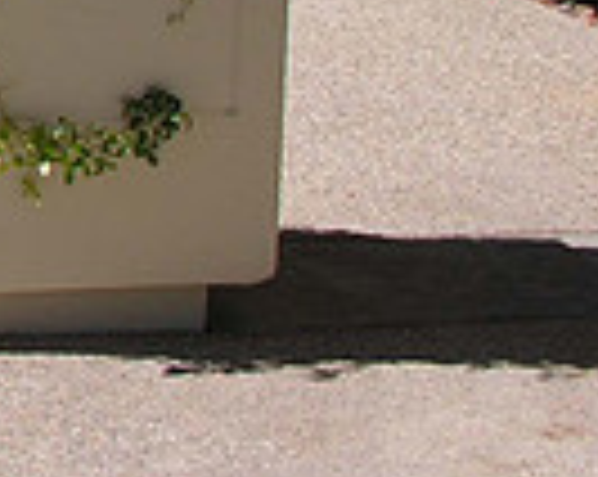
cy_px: -241
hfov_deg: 11.5
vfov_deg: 10.0
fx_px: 2633
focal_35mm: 149
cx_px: -629
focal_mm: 8.9
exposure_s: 1/254
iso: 50
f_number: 6.3
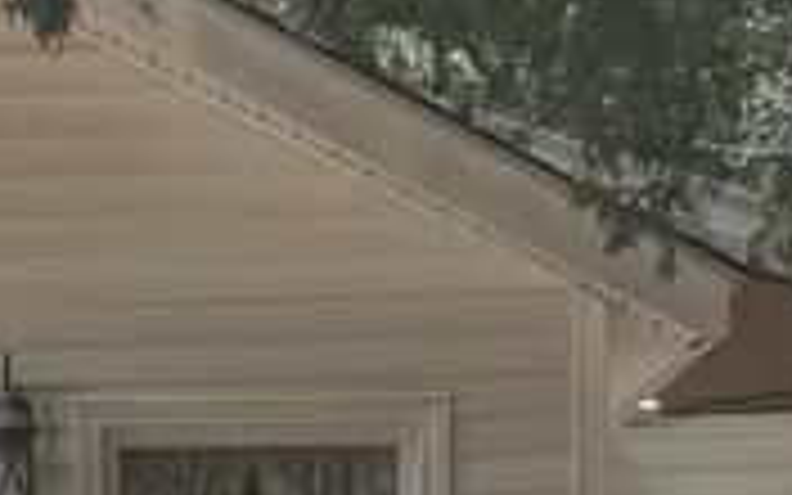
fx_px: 4252
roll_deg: +0.6
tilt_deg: -2.7
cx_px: -9
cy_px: 1159
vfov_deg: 6.4
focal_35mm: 197
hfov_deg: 10.5
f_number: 1.78
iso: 100
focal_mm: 6.76
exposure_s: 1/2370
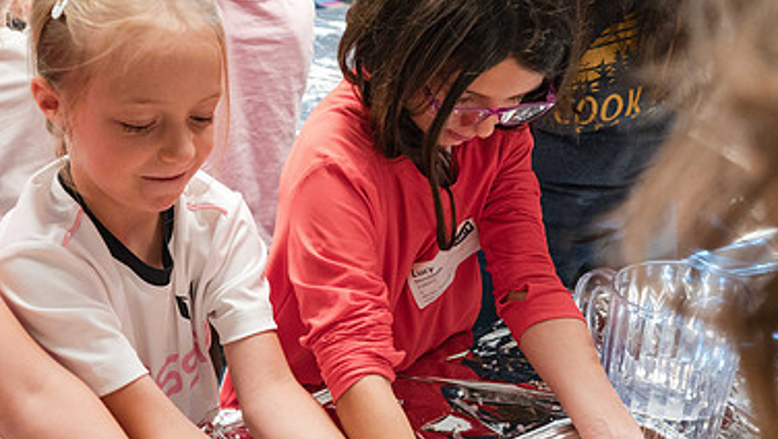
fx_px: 1053
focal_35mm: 51
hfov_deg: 40.1
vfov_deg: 23.5
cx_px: 266
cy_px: 251
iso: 2500
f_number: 4
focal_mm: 30
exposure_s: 1/125
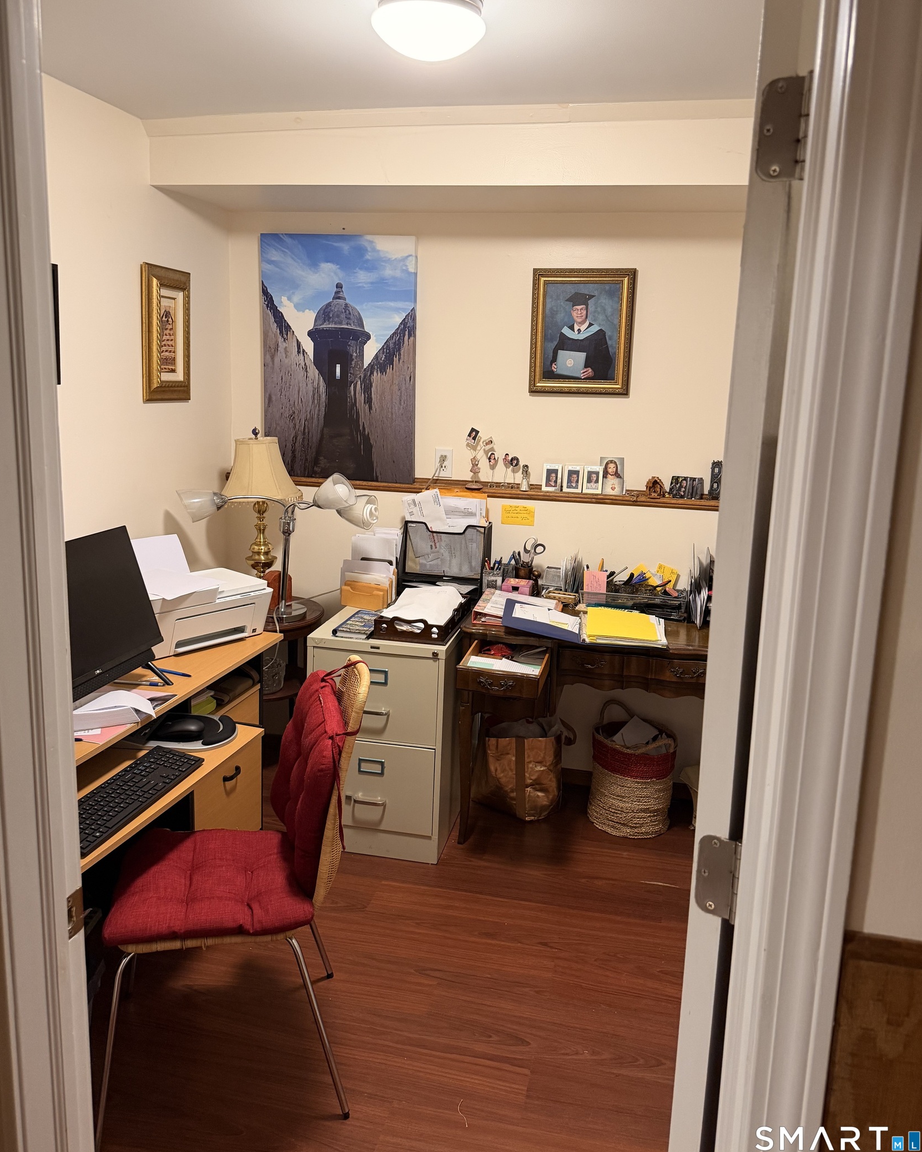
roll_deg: -1.8
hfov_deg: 54.9
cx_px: 469
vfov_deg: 65.9
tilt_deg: -11.1
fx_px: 887
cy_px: 524
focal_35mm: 26
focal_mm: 6.76
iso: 250
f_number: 1.78
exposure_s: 1/60
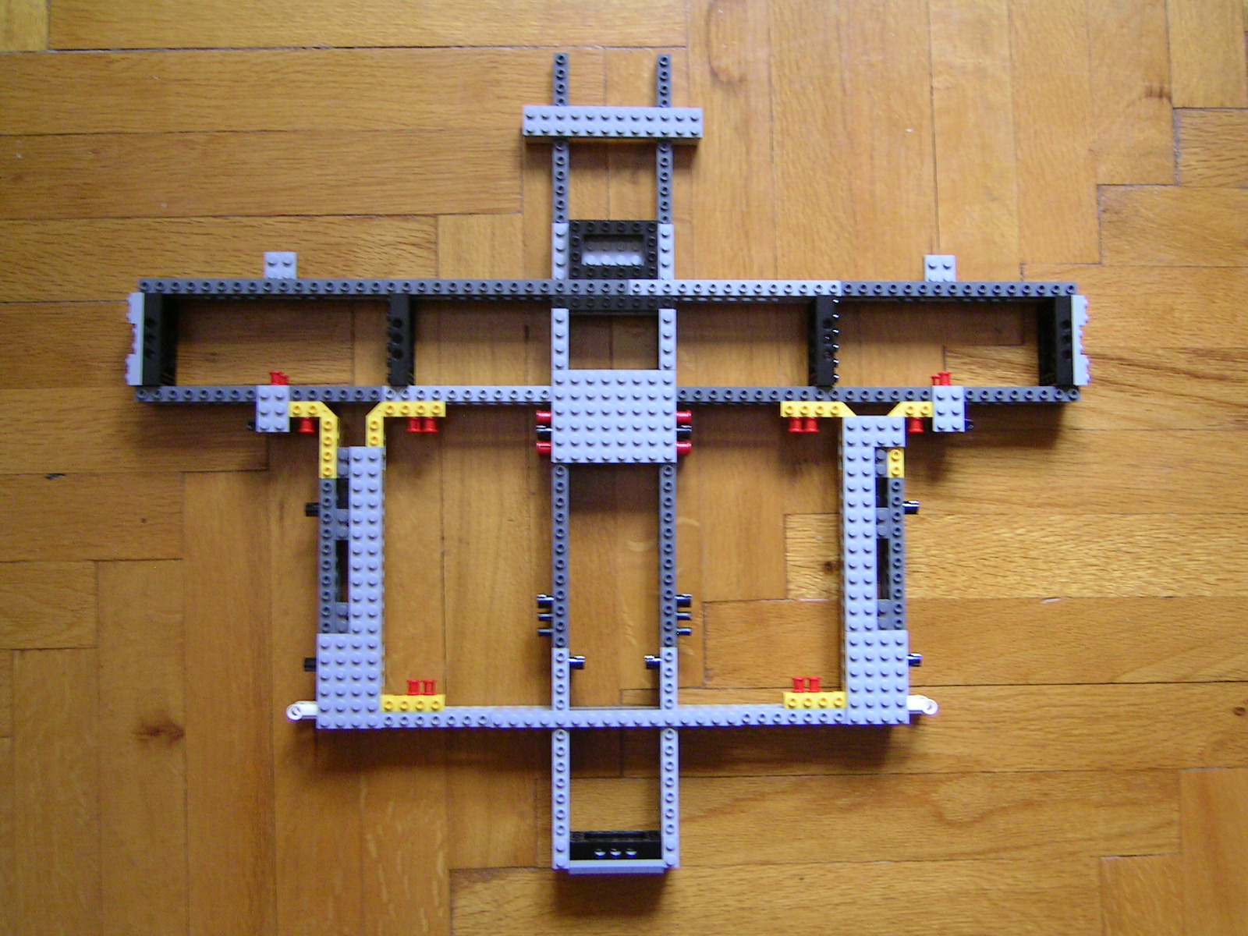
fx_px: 1406
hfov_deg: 47.9
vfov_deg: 36.8
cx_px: 624
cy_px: 468
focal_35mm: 39
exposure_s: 1/11.1
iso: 100
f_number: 3.1
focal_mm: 6.1
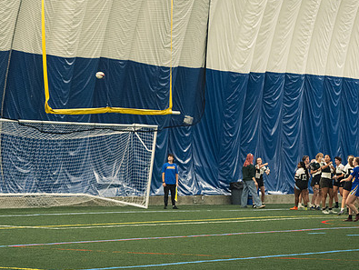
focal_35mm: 148
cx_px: 144
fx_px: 1536
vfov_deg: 10.0
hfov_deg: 13.3
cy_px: 120
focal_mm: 70
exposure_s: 1/500
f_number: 2.8
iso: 5000
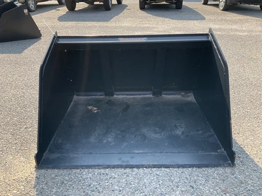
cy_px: 98
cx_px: 131
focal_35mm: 29
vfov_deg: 48.2
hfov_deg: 61.7
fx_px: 219
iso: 25
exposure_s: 1/425
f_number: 1.8
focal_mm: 3
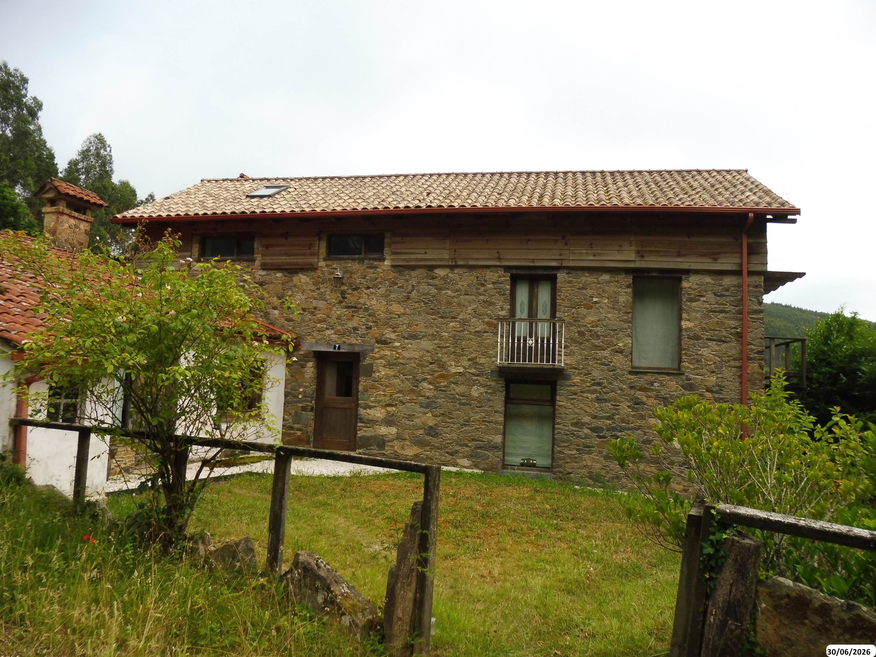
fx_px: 633
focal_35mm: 25
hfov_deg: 69.4
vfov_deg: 54.9
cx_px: 438
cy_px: 328
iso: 100
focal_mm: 4.4
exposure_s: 1/250
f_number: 3.3
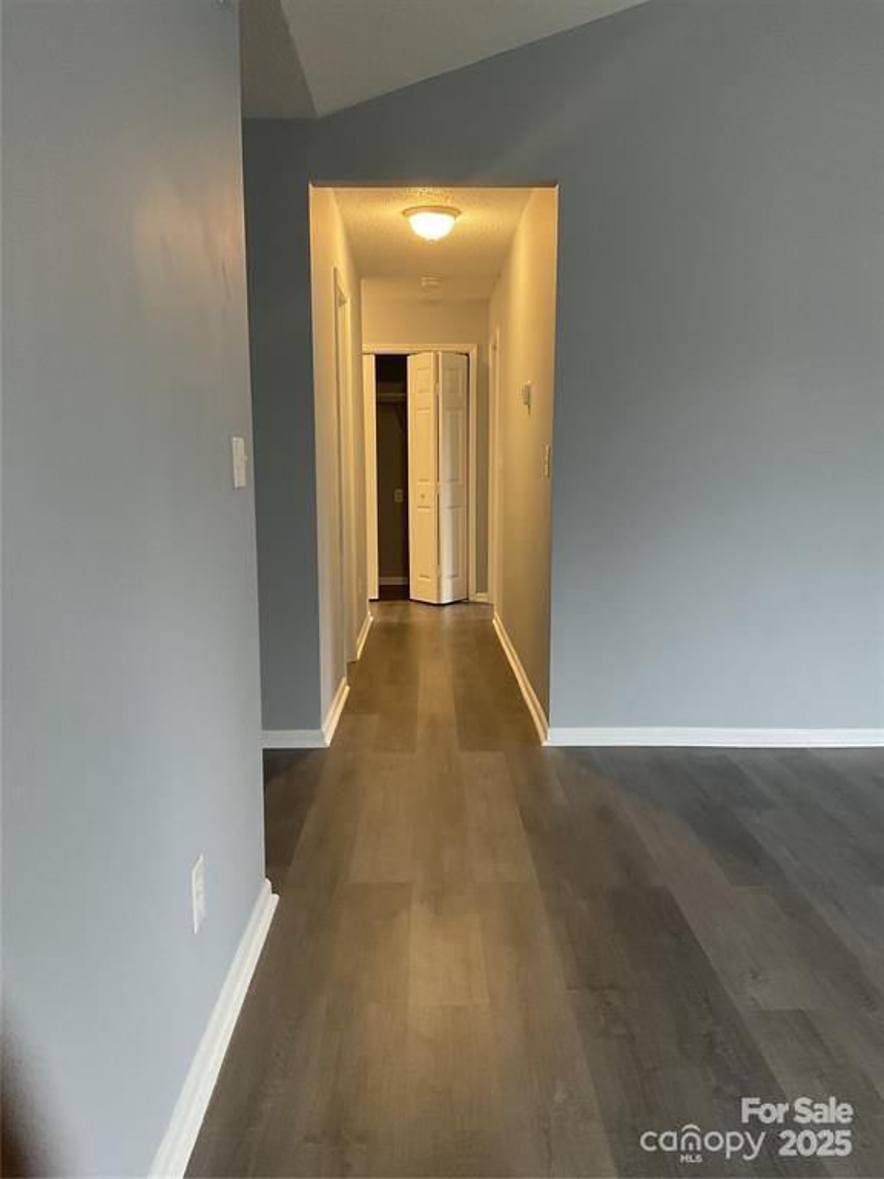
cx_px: 442
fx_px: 987
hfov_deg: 48.2
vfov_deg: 61.7
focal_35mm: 29
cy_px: 590
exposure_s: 1/60
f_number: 1.8
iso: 200
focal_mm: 3
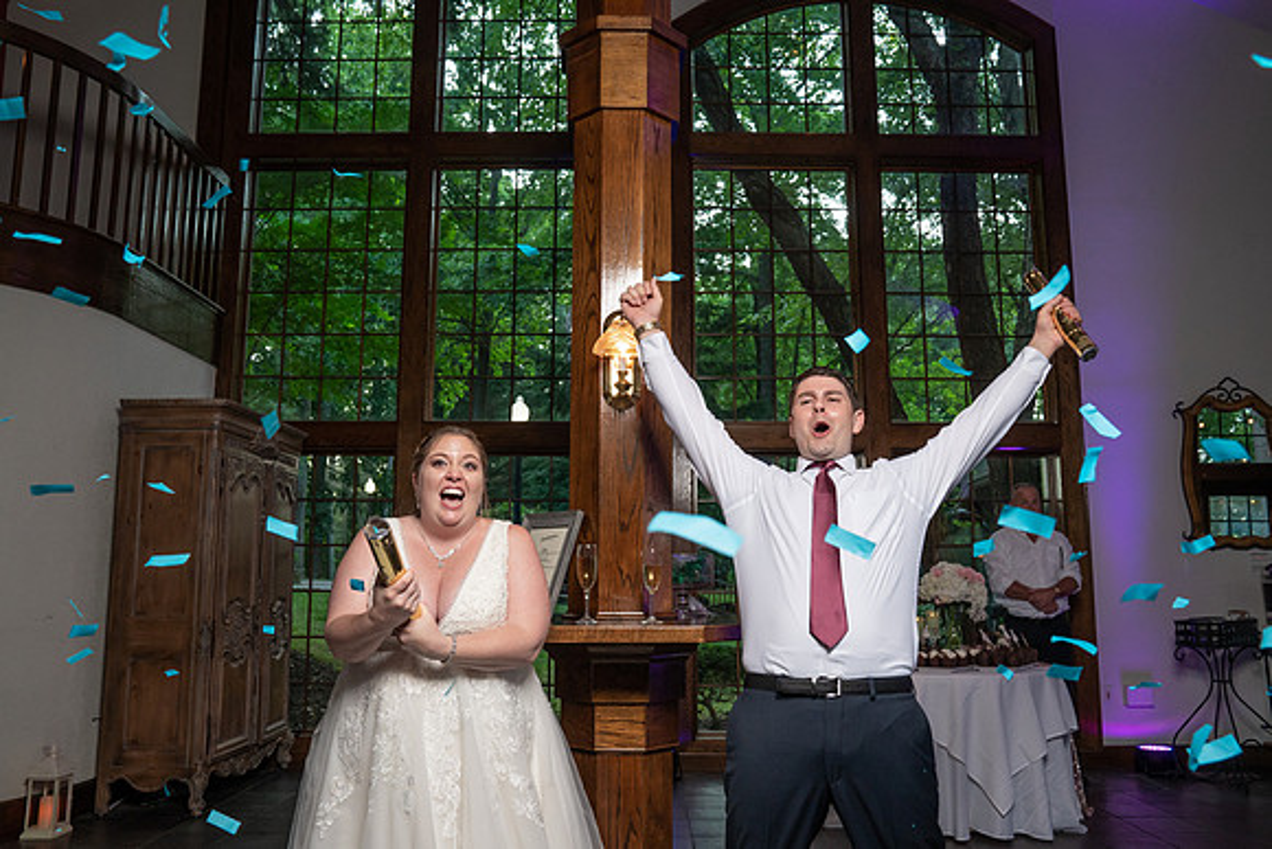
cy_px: 424
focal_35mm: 29
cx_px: 636
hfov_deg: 64.3
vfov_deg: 45.5
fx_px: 1012
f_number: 5.6
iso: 2000
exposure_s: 1/200
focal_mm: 28
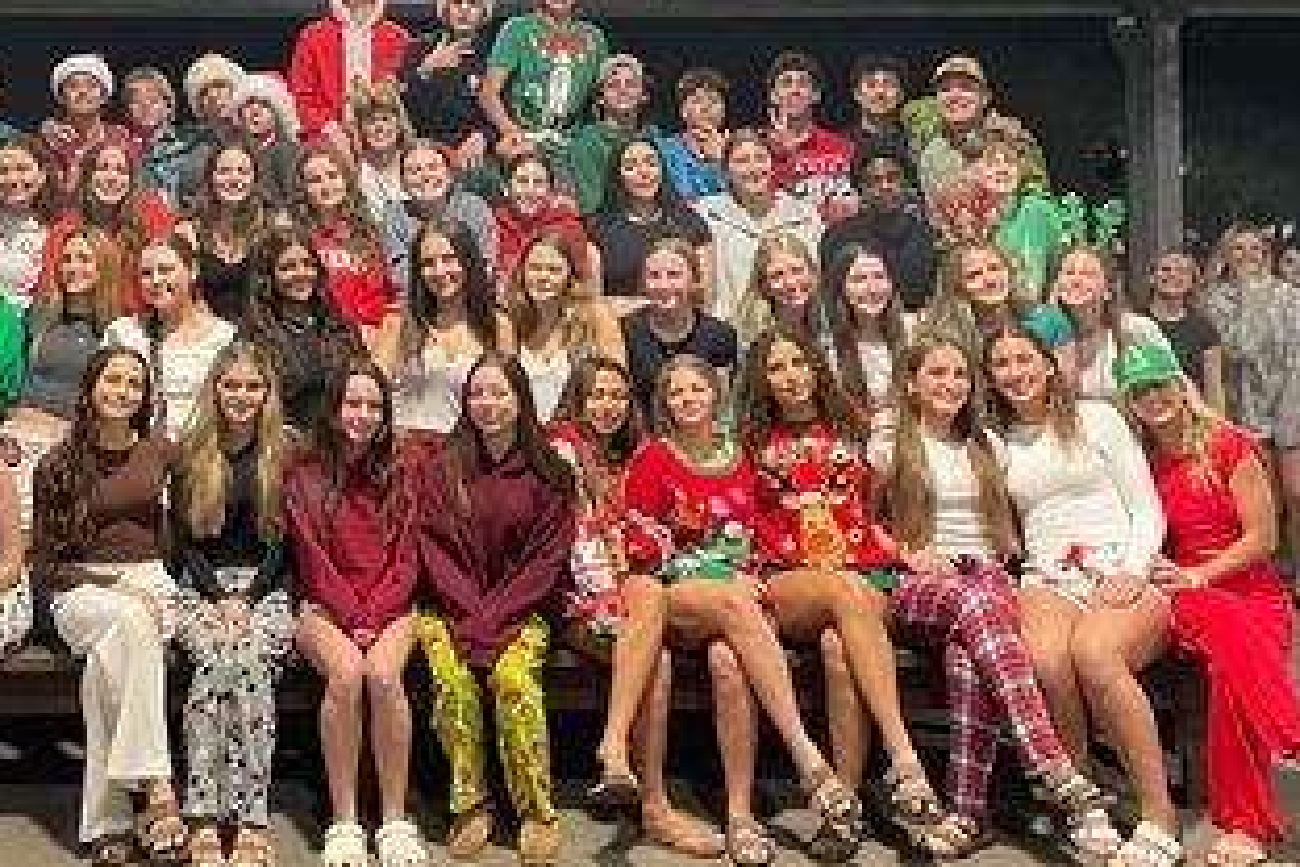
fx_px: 1878
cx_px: 362
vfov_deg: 25.5
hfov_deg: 37.5
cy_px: 150
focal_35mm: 52
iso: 320
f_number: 1.6
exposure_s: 1/60
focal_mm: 4.2
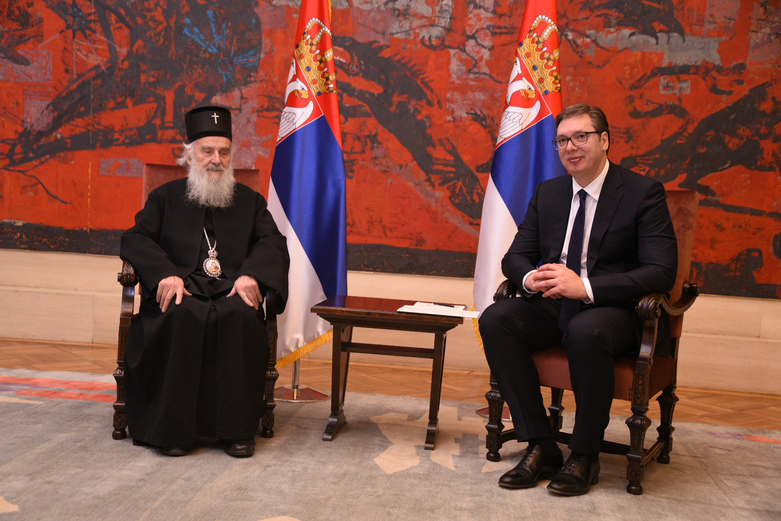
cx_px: 390
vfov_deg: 31.9
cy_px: 260
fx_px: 911
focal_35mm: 42
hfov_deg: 46.4
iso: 1600
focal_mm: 42
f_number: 4
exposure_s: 1/200
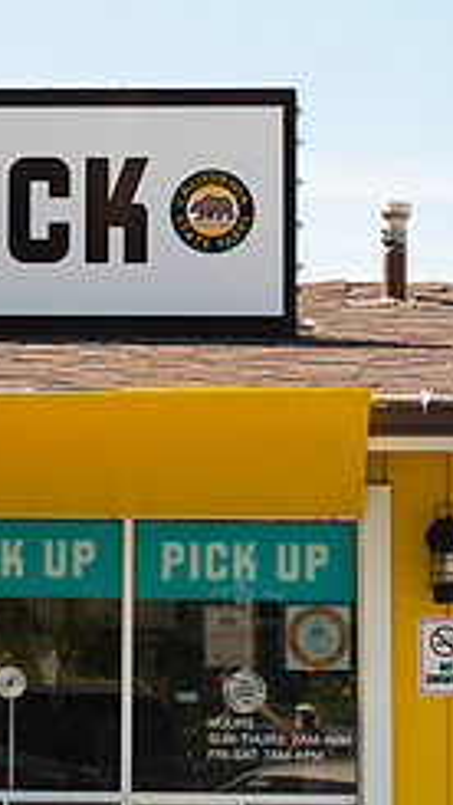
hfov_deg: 7.8
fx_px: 3306
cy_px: 123
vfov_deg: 13.8
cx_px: 91
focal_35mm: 155
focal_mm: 50
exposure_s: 1/200
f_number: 9
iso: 200
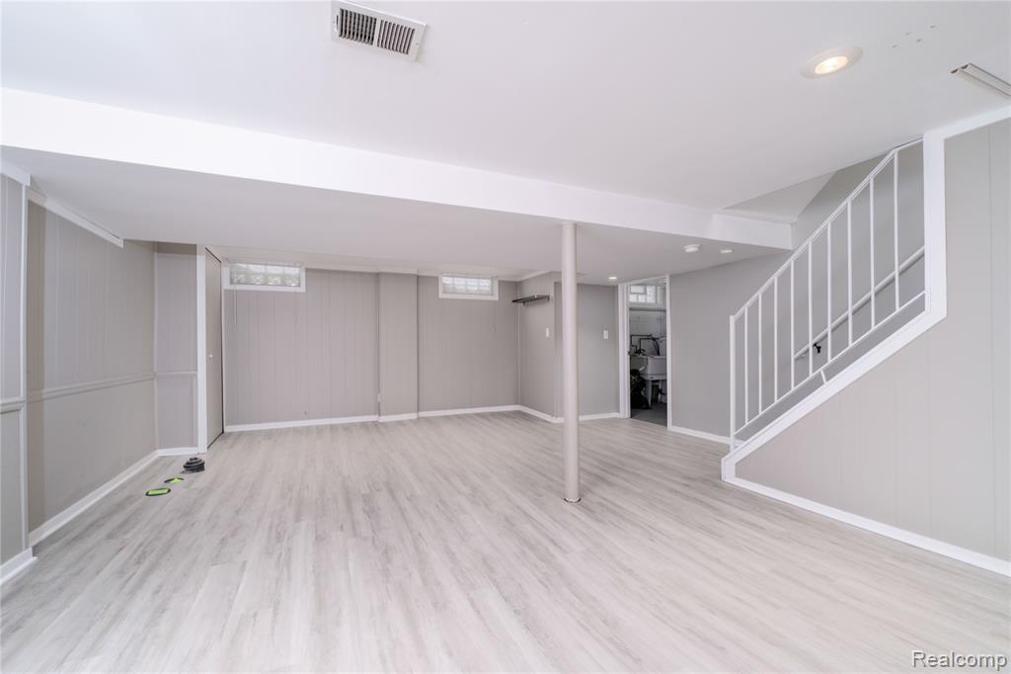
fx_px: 421
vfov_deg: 77.3
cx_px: 506
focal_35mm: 15
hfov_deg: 100.4
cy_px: 337
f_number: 7.1
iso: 640
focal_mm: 10
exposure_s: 1/250
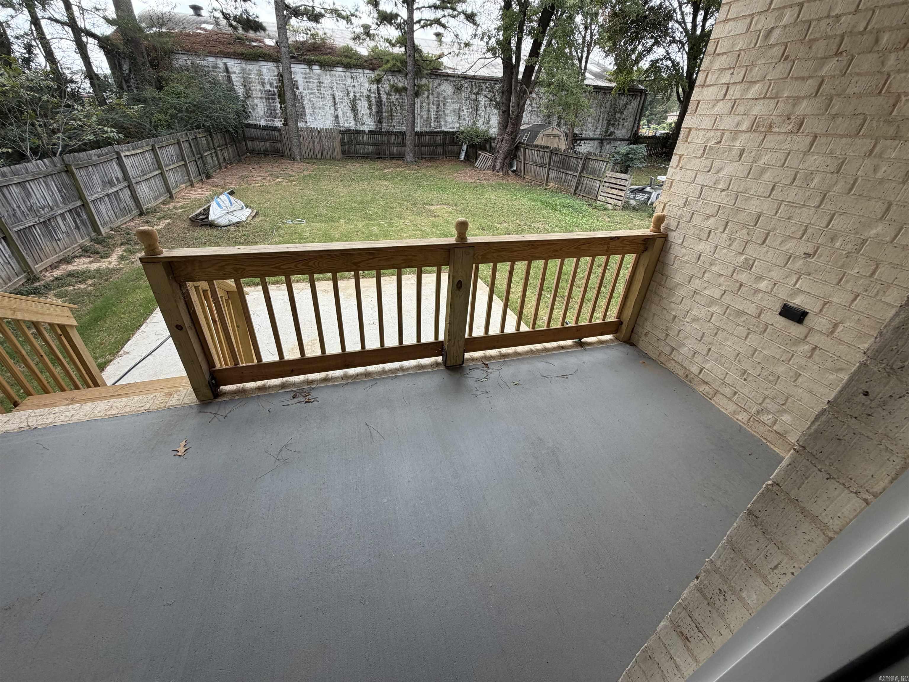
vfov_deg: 85.7
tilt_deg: -31.6
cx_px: 454
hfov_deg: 102.1
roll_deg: -2.8
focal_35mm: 14
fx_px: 368
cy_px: 341
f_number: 2.2
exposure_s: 1/219
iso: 40
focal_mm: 2.22
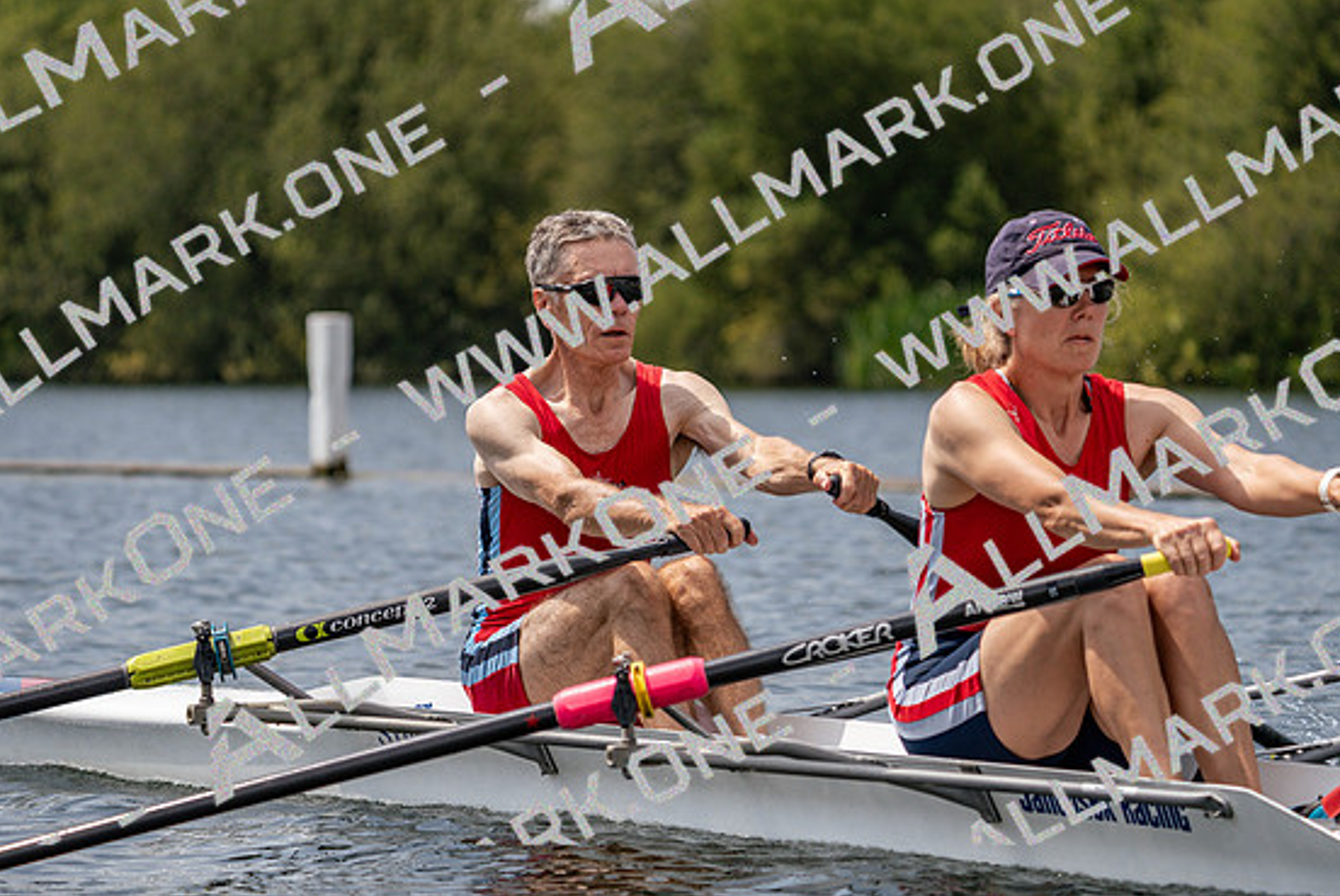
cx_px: 699
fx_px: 7823
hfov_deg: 9.8
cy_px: 429
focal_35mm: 210
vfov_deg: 6.6
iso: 200
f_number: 5.6
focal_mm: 200
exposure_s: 1/1600
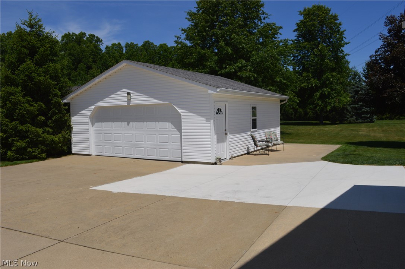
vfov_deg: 47.8
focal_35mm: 27
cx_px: 202
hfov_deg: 67.4
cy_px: 134
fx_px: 303
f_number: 9
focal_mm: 18
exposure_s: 1/320
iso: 100
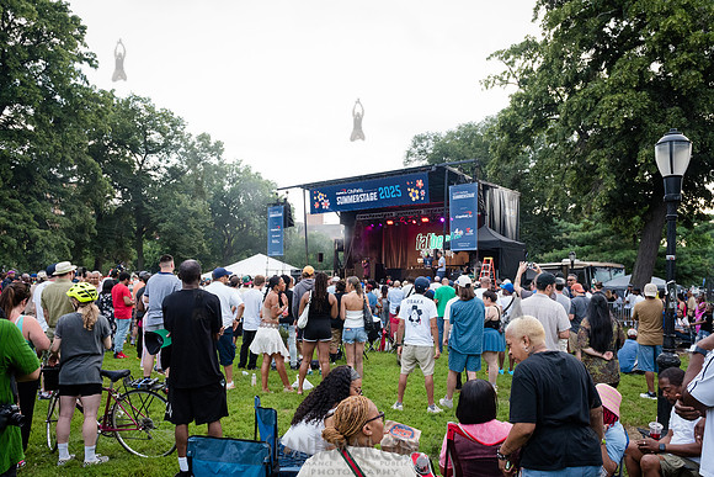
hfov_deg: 65.3
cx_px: 380
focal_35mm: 28
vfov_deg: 46.3
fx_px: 556
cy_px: 258
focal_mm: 24
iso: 2000
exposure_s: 1/400
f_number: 4.5
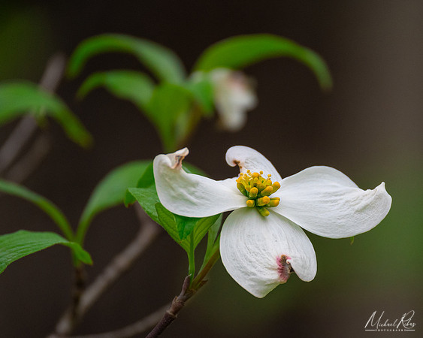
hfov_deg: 3.8
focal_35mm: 509
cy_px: 200
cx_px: 273
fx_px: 6371
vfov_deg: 3.0
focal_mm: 250
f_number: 6.3
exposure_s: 1/1600
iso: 800
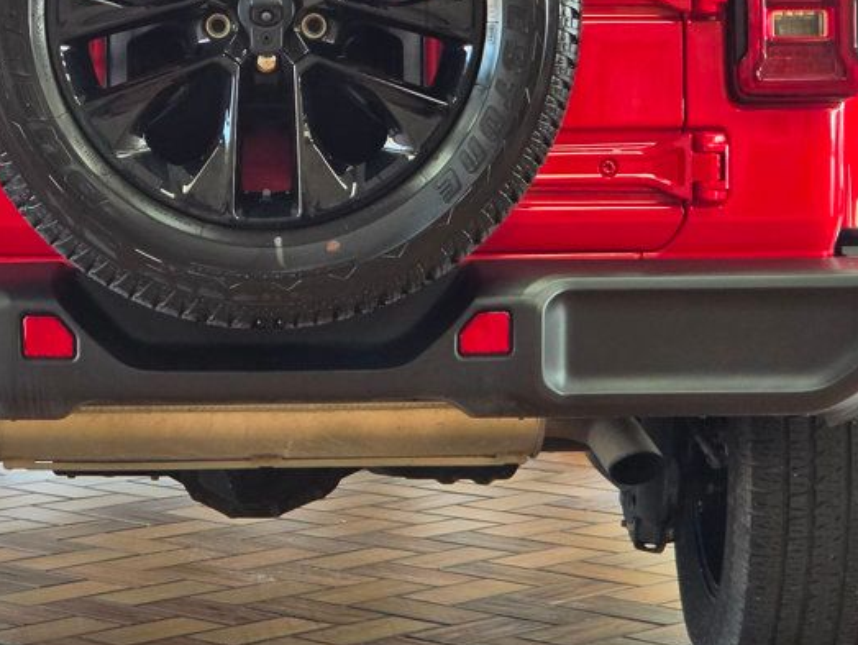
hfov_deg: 14.6
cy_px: 59
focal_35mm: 135
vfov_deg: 10.9
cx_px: 230
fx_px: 3348
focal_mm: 7
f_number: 2.4
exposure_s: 1/120
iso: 125
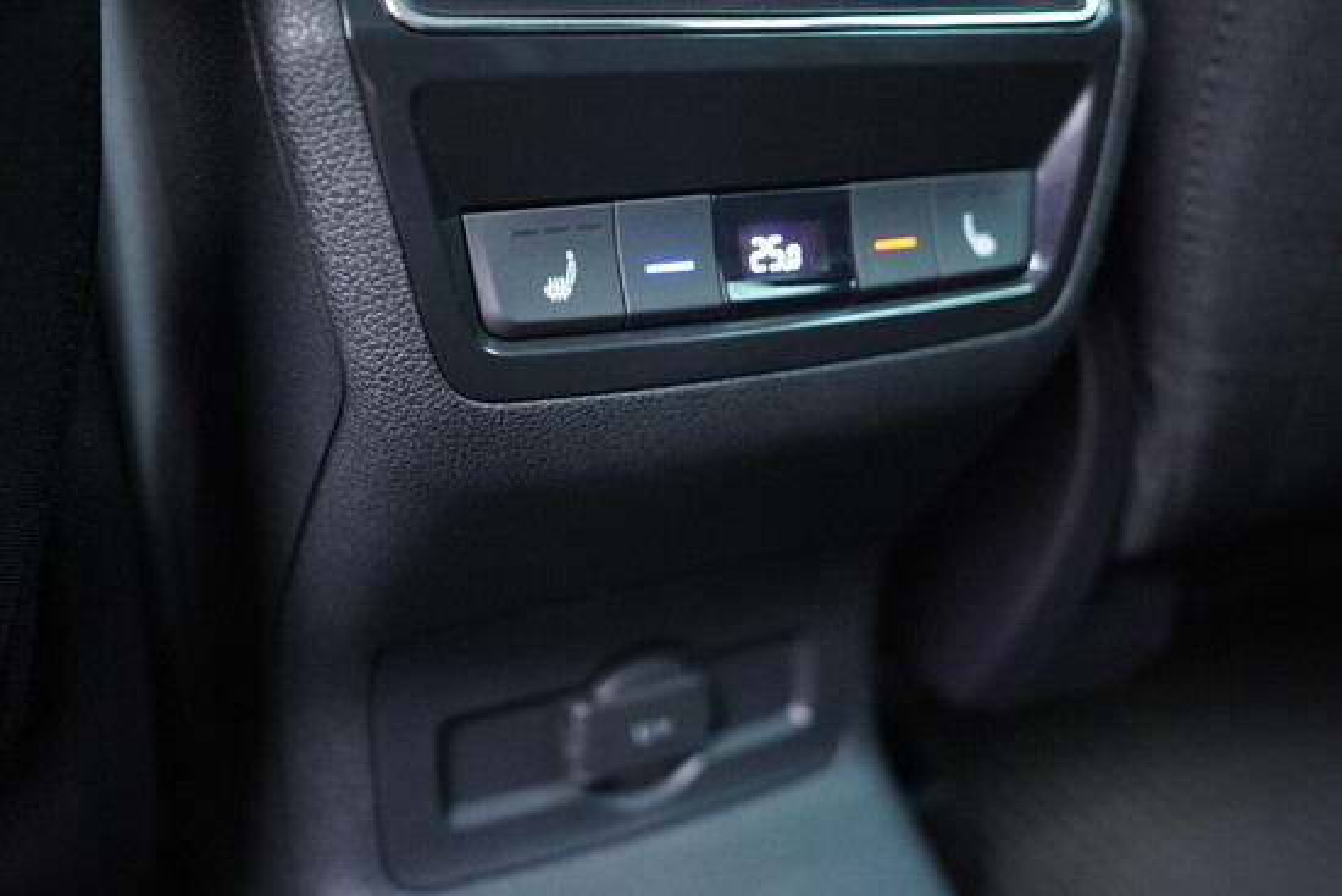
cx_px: 671
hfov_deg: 53.1
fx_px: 1342
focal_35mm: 36
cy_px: 448
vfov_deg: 36.9
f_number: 2.8
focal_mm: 24
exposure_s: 1/40
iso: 2500
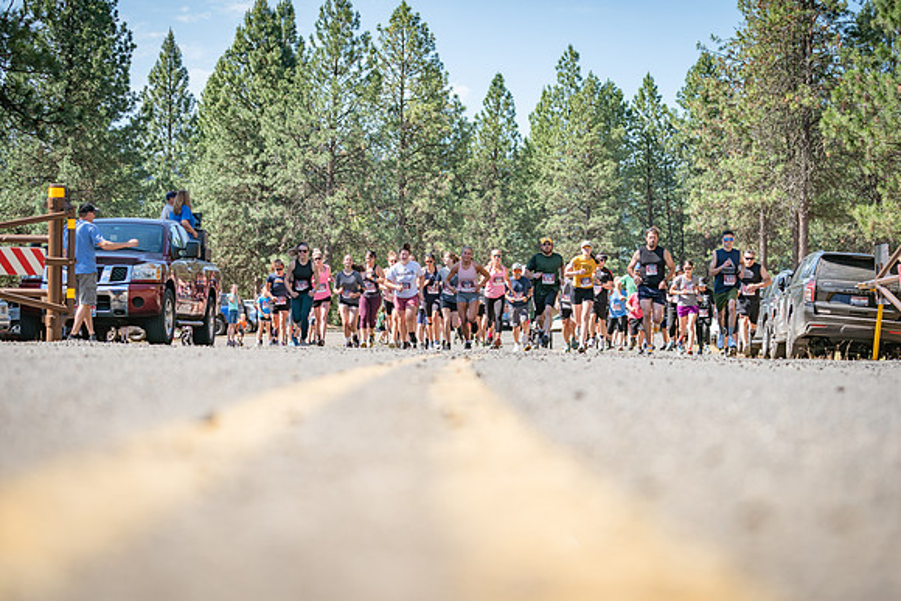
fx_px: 1852
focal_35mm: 74
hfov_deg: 27.3
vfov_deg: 18.4
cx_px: 450
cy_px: 300
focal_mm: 74
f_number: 4
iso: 100
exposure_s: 1/500
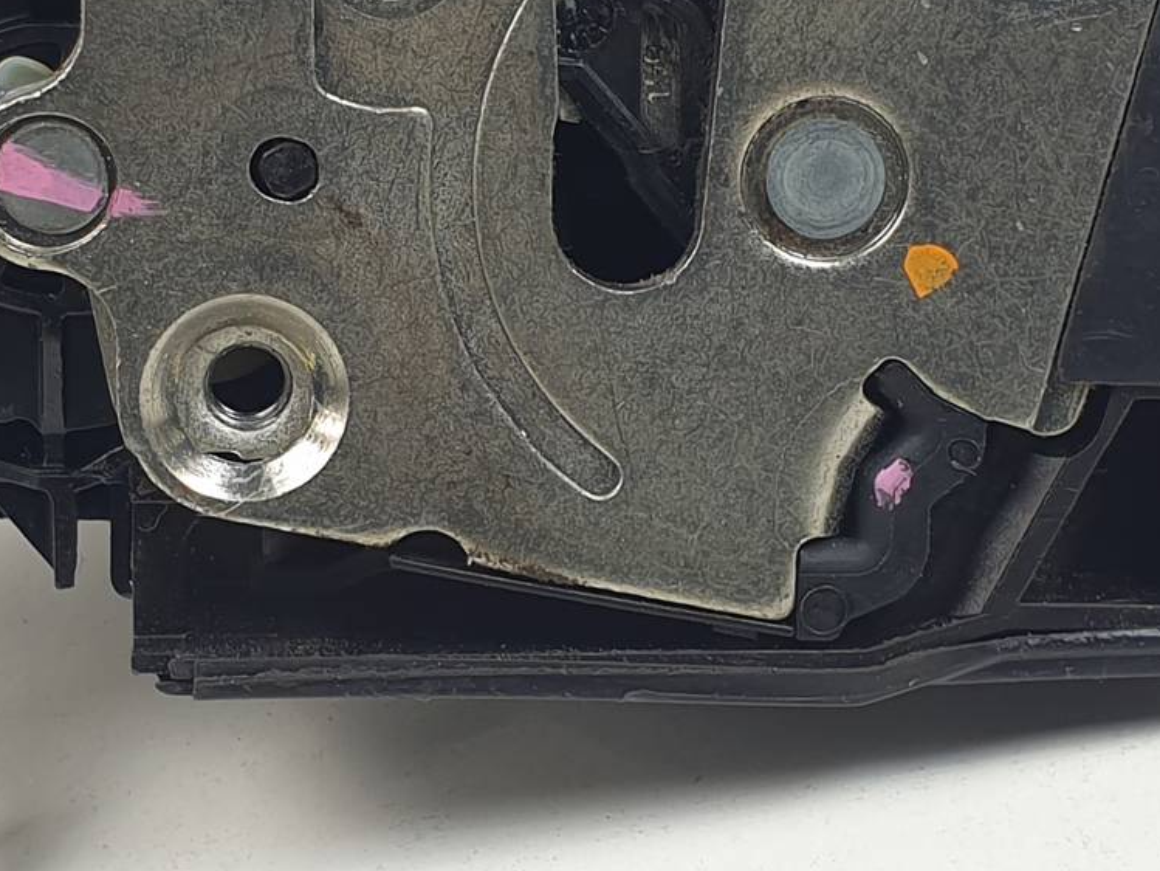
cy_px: 248
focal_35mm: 50
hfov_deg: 37.8
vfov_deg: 28.8
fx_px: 1676
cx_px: 389
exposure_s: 1/122
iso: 50
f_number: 2.4
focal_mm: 4.3
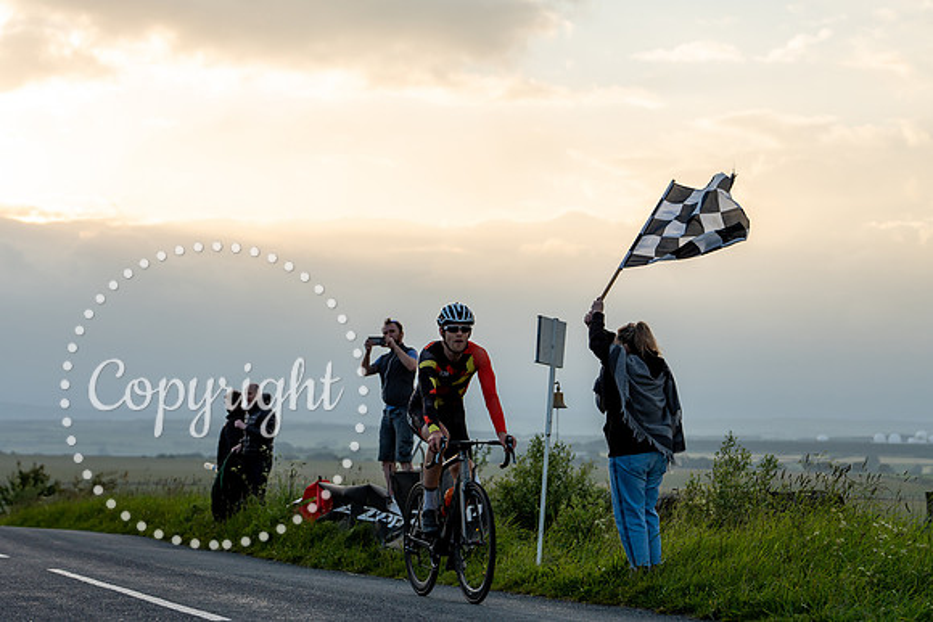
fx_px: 2229
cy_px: 311
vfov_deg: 15.9
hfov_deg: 23.6
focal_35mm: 86
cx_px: 466
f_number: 4.5
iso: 400
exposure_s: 1/1250
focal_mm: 86
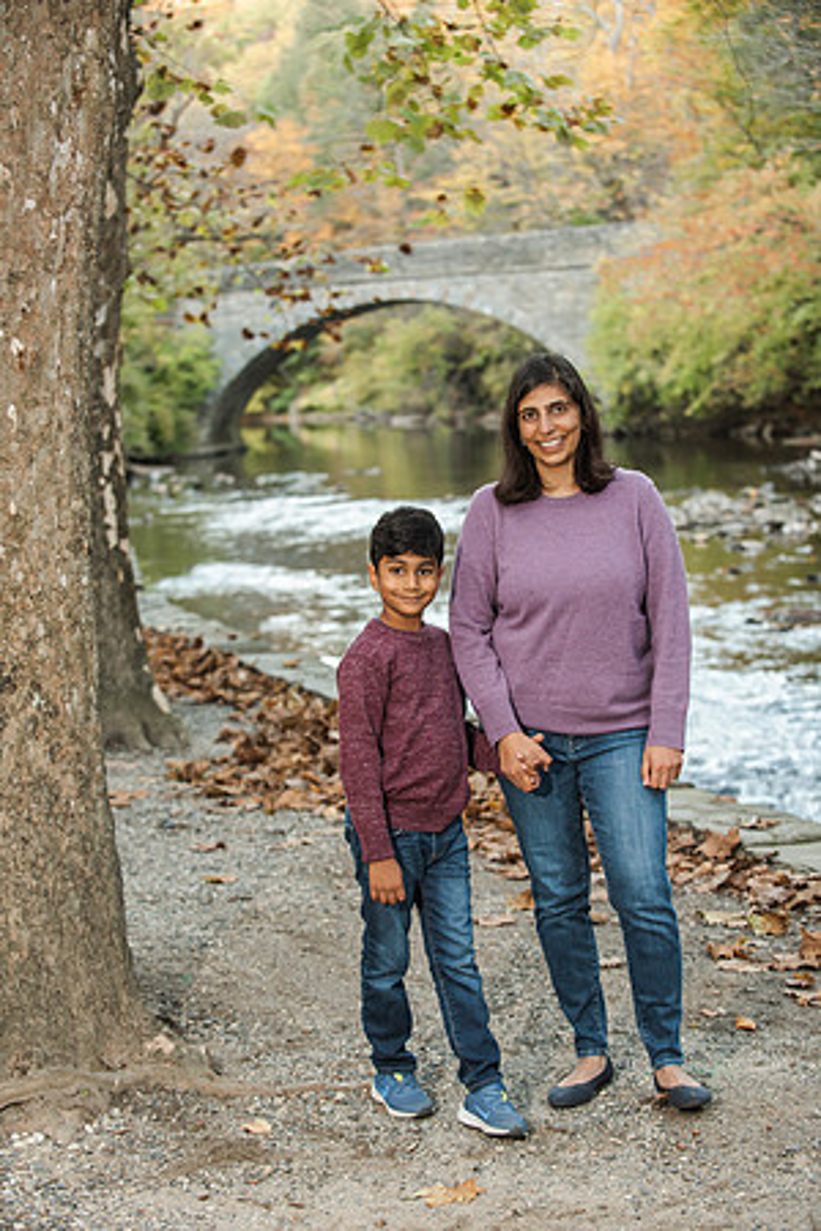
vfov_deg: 28.8
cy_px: 616
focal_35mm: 70
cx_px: 410
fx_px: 2394
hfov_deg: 19.5
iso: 1000
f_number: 4
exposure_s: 1/125
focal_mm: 70
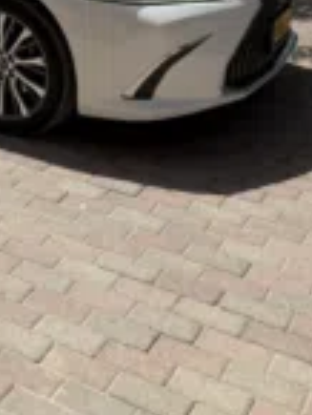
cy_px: -155
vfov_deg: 24.7
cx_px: -52
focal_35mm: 66
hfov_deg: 20.9
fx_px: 792
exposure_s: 1/4673
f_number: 1.78
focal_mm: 6.76
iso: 80
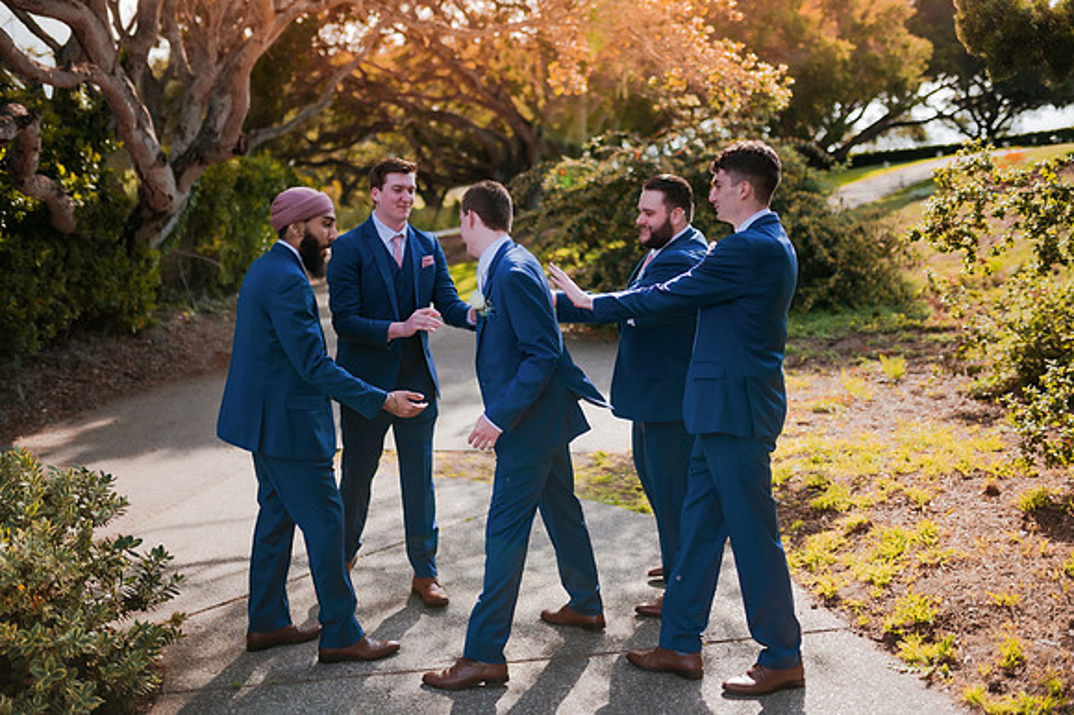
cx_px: 537
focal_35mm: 35
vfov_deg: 37.8
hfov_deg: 54.5
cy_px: 358
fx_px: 1044
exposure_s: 1/8000
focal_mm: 35
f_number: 1.4
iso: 320
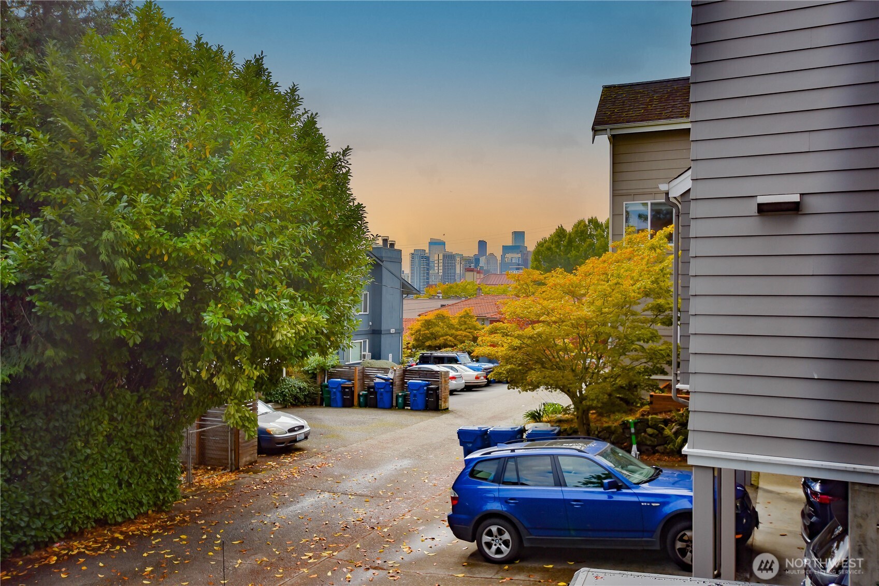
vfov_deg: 43.6
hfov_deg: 61.9
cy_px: 293
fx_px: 732
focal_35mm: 30
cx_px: 440
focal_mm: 20
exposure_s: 1/160
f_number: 6.3
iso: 100
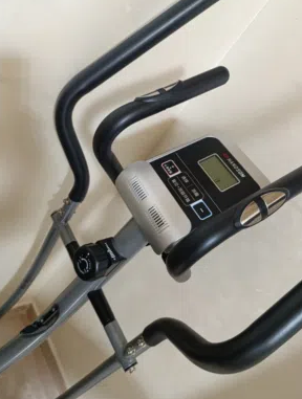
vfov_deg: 71.4
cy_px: 196
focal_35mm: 24
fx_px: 278
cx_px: 151
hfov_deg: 57.1
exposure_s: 1/25
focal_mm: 6.14
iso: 1250
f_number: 1.6
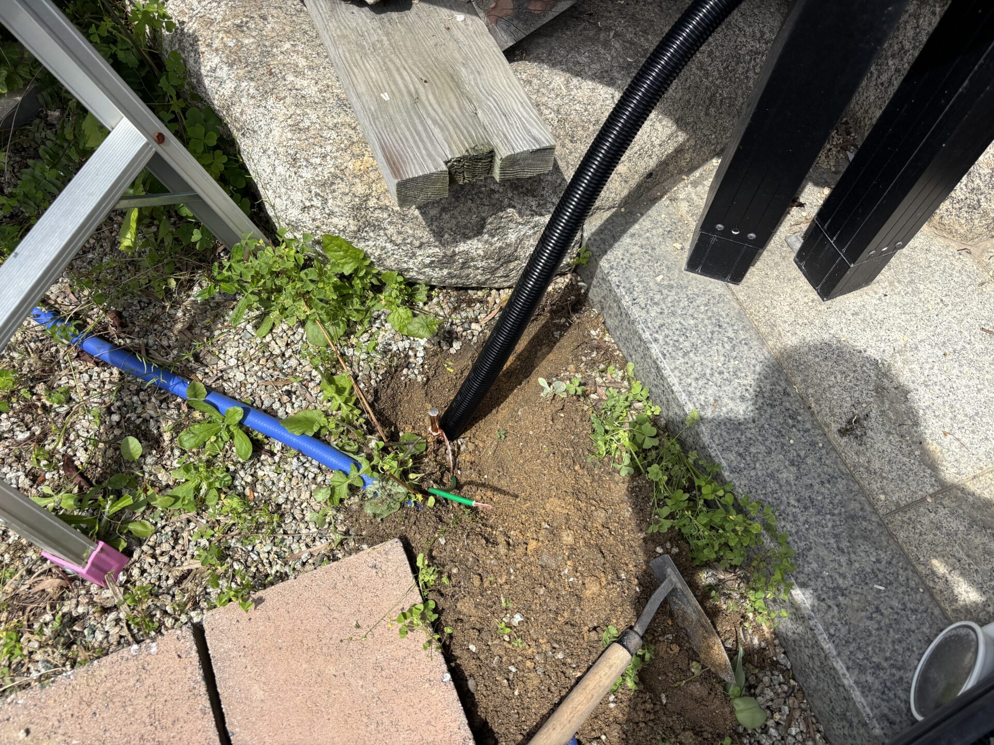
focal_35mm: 26
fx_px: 747
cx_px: 497
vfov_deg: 53.1
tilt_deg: -61.8
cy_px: 372
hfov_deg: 67.3
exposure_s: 1/2398
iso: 50
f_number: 1.6
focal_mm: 5.96
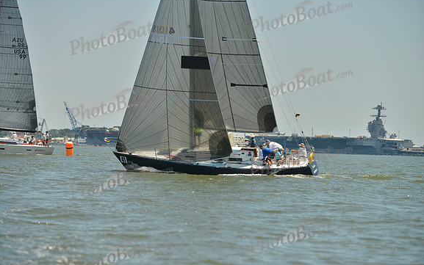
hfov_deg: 10.2
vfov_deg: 6.4
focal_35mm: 205
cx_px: 212
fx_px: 2370
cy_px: 132
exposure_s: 1/1600
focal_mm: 200
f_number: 5
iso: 200
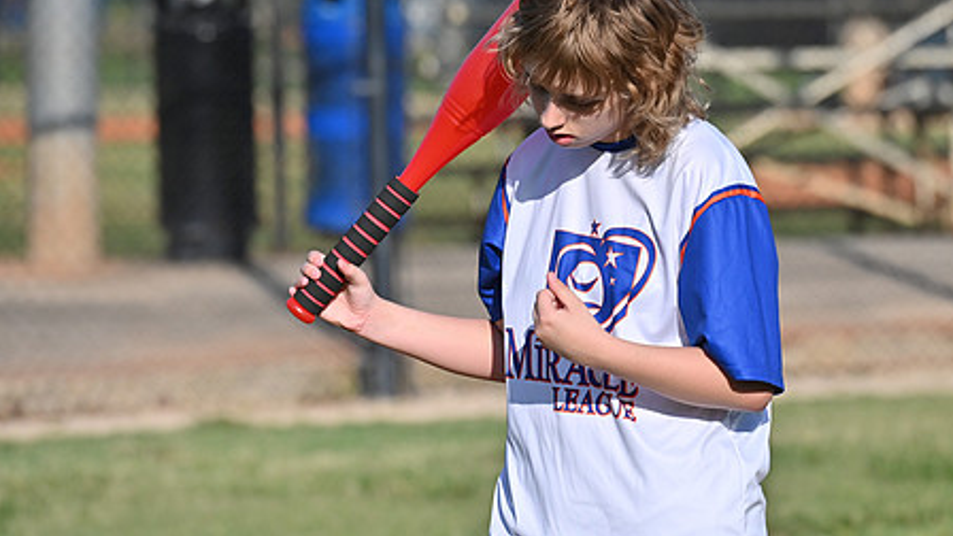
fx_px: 6848
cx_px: 598
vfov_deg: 4.5
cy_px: 232
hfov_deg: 8.0
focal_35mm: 271
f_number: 6.3
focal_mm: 200
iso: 560
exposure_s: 1/8000
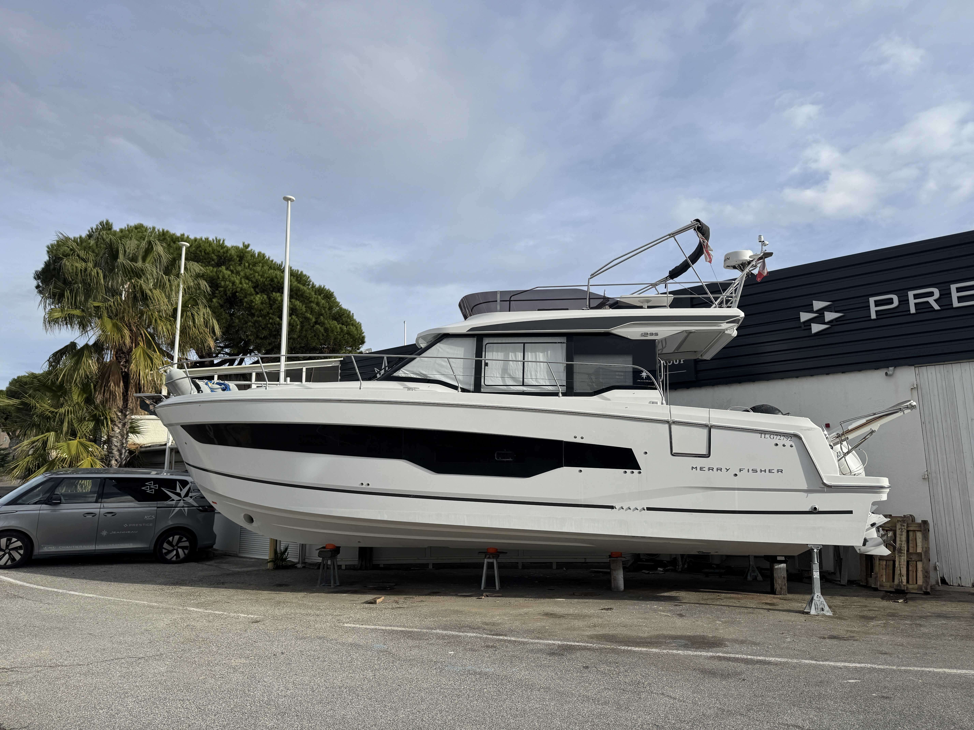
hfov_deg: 71.6
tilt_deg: +10.6
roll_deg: -1.7
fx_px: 675
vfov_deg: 56.8
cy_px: 365
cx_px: 487
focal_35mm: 24
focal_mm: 6.76
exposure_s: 1/4310
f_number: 1.78
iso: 80
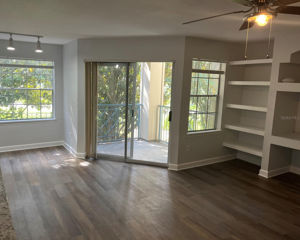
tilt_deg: -8.2
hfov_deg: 62.1
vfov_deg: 51.5
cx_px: 135
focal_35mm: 28
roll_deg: -0.5
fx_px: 249
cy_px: 118
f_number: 1.6
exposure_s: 1/60
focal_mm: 5.1
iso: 64
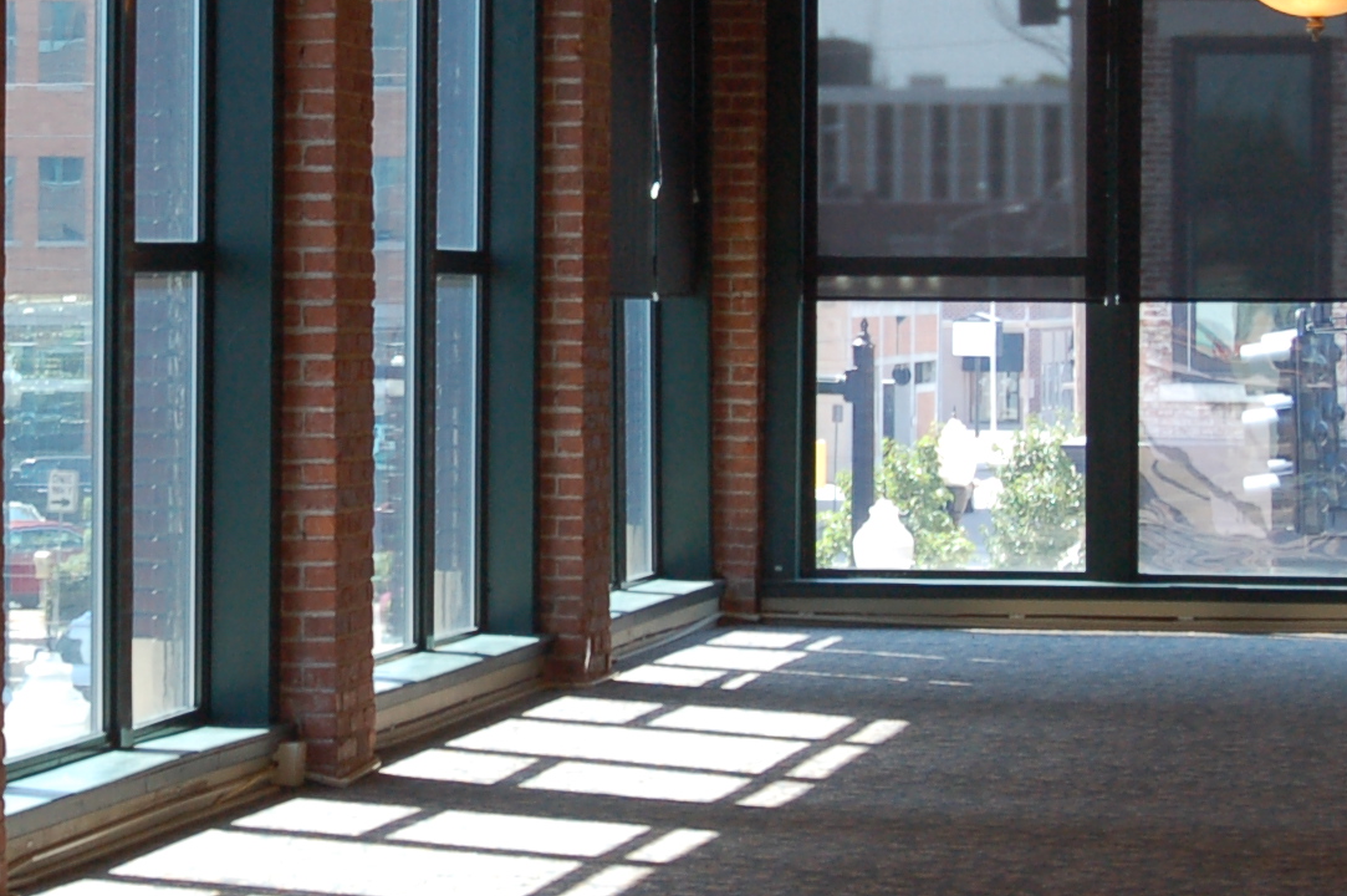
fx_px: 6542
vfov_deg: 7.8
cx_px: 287
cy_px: 192
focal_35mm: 175
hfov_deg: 11.7
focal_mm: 42
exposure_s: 1/125
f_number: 5.6
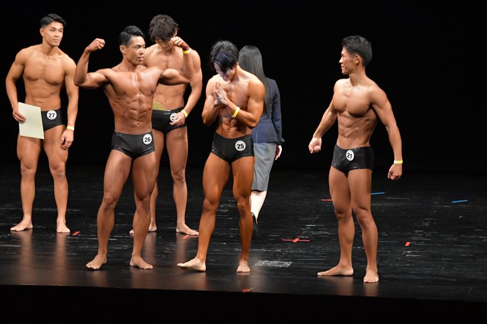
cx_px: 244
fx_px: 2934
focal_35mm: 217
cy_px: 162
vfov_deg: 6.3
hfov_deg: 9.5
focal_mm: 145
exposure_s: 1/400
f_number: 5.6
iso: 4000
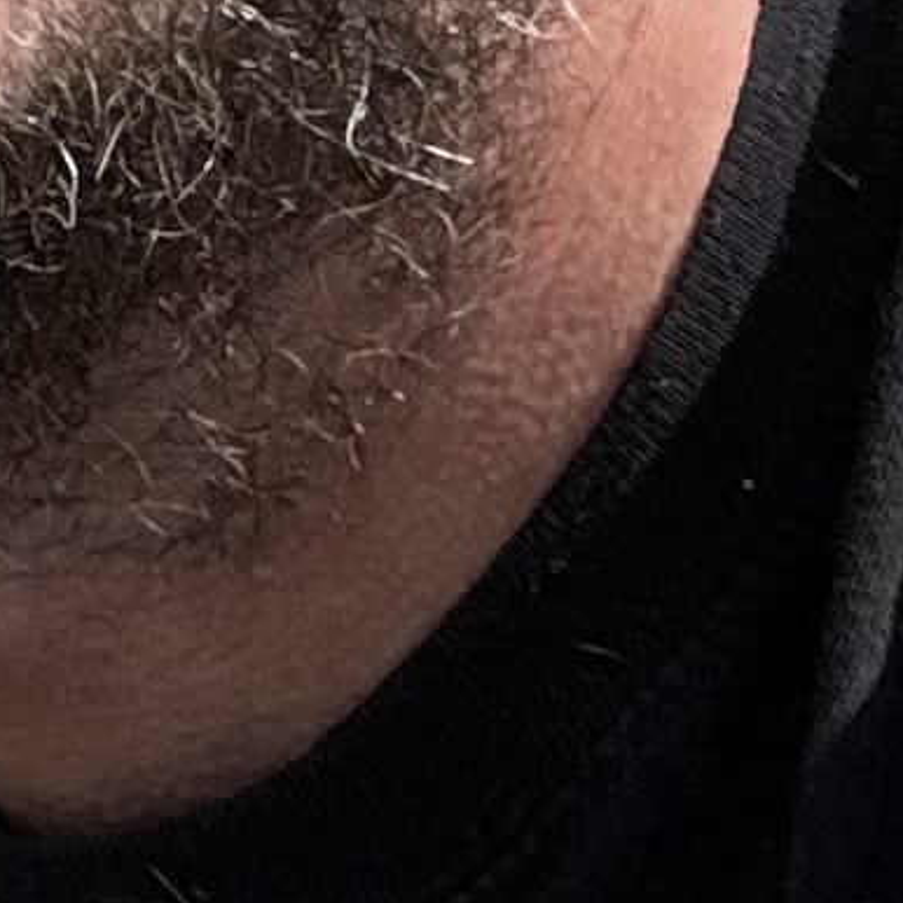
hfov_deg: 7.7
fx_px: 6257
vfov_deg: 7.9
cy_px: -929
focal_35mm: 212
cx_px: -1170
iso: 25
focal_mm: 2.69
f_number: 1.9
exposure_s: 1/1585
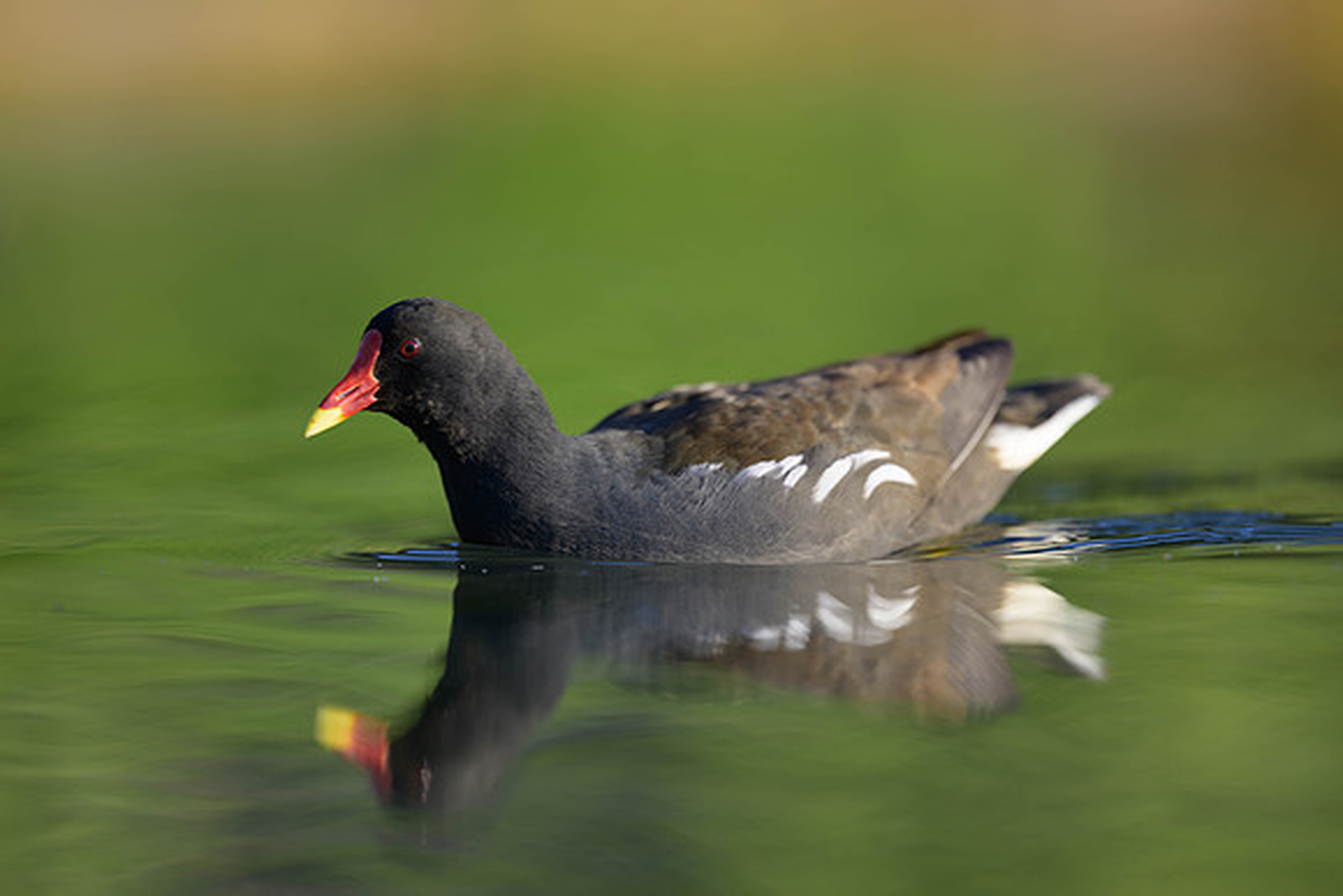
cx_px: 672
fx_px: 14925
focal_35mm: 400
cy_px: 448
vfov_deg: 3.4
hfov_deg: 5.2
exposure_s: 1/500
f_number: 2.8
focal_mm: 400
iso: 110
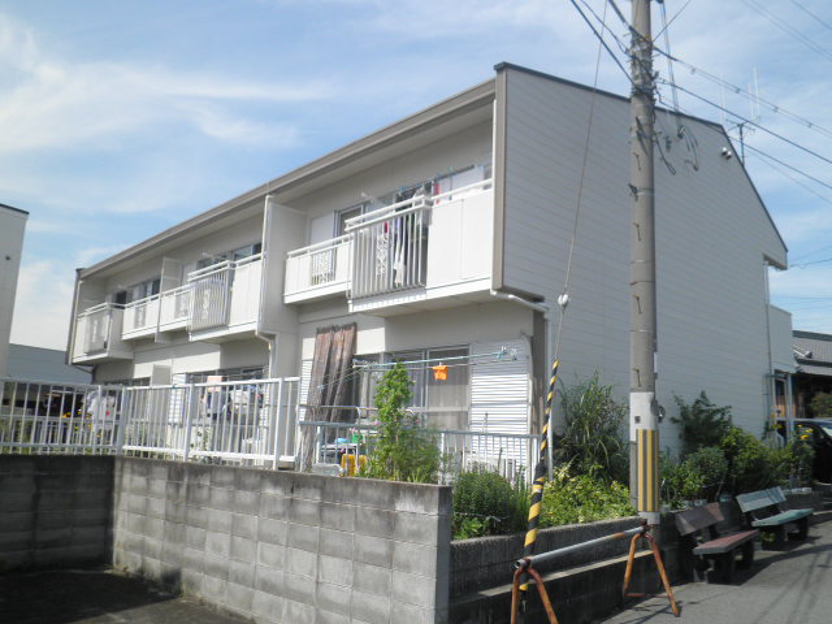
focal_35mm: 26
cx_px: 416
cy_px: 312
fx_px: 625
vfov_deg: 53.1
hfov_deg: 67.3
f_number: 7.9
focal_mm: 4.7
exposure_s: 1/125
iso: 64
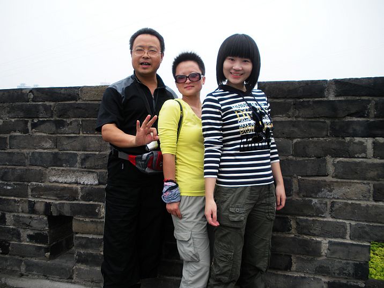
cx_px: 192
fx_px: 399
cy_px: 144
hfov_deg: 51.4
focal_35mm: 36
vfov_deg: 39.7
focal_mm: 6.3
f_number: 3.5
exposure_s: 1/220
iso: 64
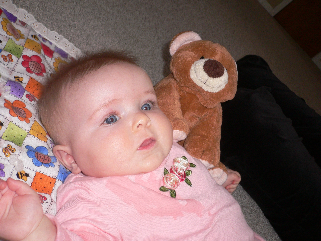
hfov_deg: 45.8
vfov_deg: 35.1
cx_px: 160
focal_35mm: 41
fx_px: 380
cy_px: 120
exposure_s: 1/60
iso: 100
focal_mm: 6.8
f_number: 3.1
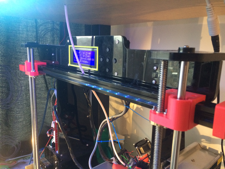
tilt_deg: -12.1
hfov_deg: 61.7
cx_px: 112
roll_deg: -1.2
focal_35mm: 29
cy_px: 84
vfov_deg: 48.2
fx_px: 188
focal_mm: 4.15
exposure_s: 1/33
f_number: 2.2
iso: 320
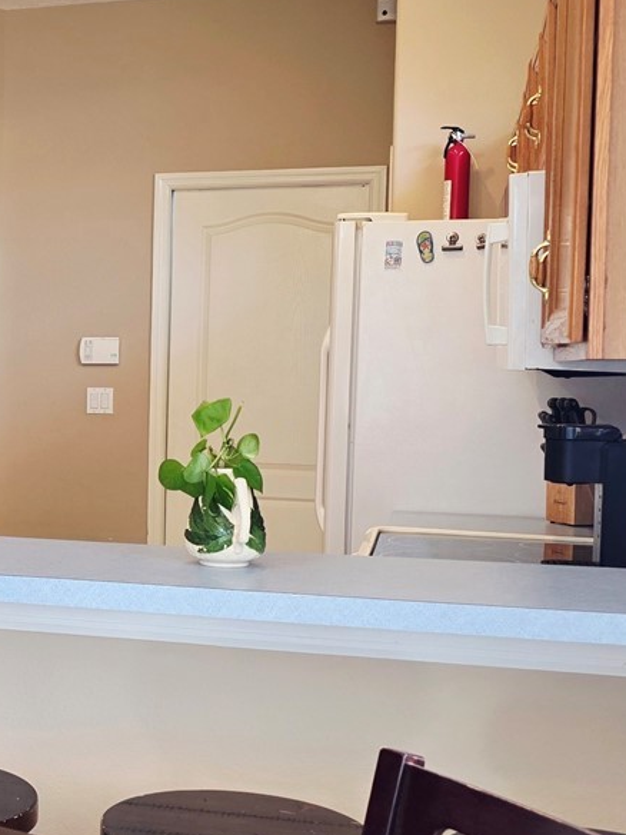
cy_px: 455
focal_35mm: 63
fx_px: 1519
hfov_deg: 21.7
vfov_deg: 30.7
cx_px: -110
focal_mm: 6.3
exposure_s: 1/120
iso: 100
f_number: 1.7
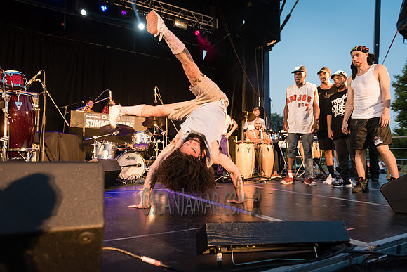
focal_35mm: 24
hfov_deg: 73.7
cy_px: 136
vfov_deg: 53.2
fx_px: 271
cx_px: 204
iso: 2000
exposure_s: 1/320
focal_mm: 24
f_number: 3.5
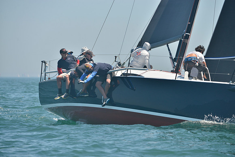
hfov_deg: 7.6
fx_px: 1763
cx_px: 118
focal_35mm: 270
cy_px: 78
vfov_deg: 5.1
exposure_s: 1/1000
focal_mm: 270
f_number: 6.3
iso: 280
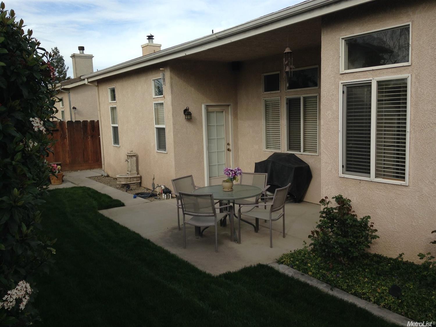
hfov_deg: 55.4
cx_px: 218
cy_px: 164
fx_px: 416
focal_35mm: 33
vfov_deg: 42.9
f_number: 2.4
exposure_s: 1/889
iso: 50
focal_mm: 4.12
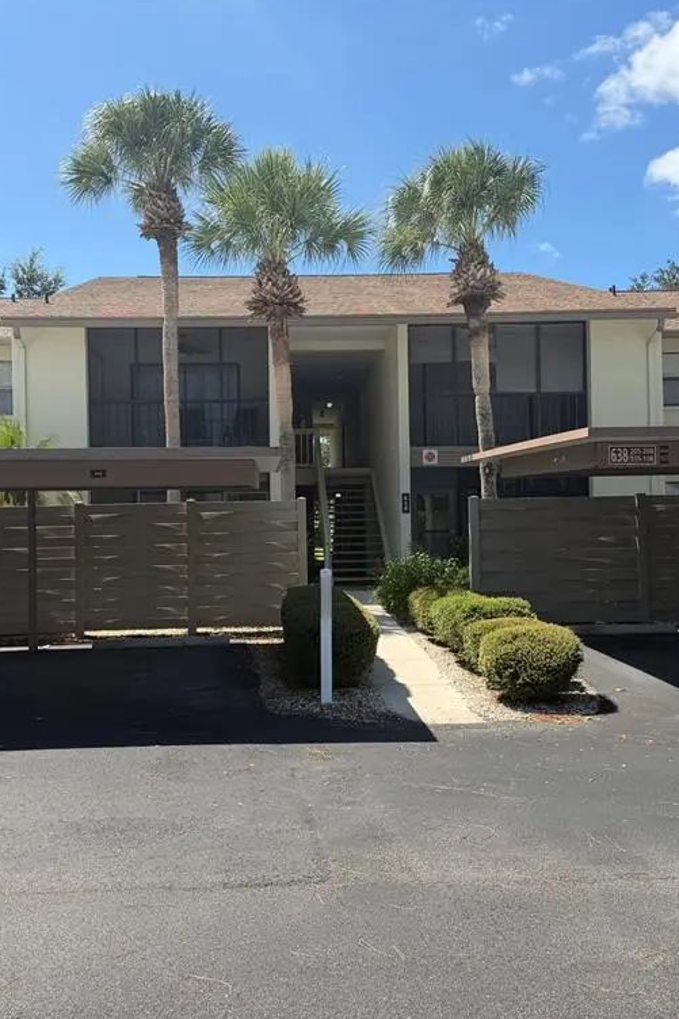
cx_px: 287
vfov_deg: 55.8
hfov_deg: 38.8
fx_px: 962
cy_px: 501
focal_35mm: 34
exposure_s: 1/3021
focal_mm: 6.76
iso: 80
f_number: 1.78
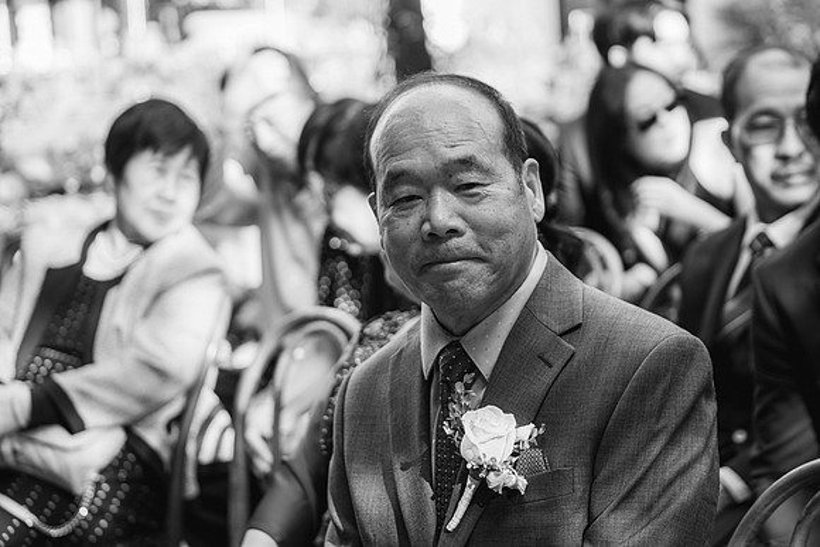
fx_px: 2438
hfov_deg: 19.1
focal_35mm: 107
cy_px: 274
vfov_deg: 12.8
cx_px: 410
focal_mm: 71.5
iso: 320
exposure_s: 1/250
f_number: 2.8
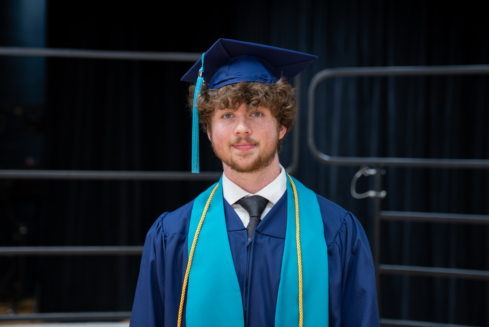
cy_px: 164
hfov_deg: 28.8
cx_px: 244
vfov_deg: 19.5
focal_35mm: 70
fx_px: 951
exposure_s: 1/100
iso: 640
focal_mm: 70
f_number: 2.8
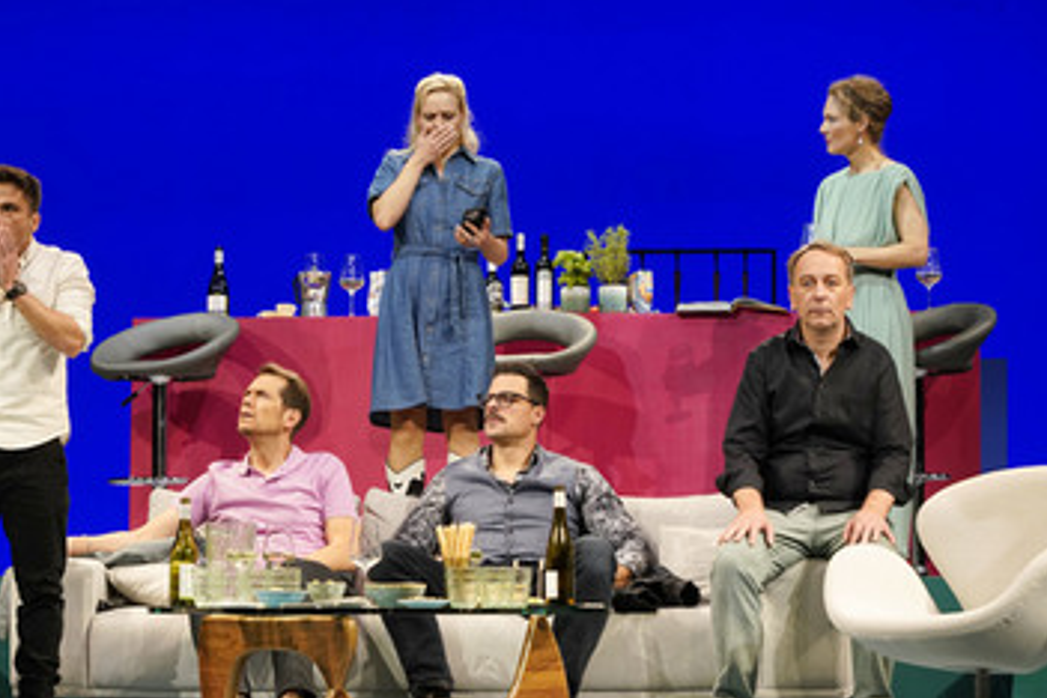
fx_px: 3548
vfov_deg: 11.2
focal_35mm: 122
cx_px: 479
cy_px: 436
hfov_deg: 16.8
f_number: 5.6
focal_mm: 95
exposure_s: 1/250
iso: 1600
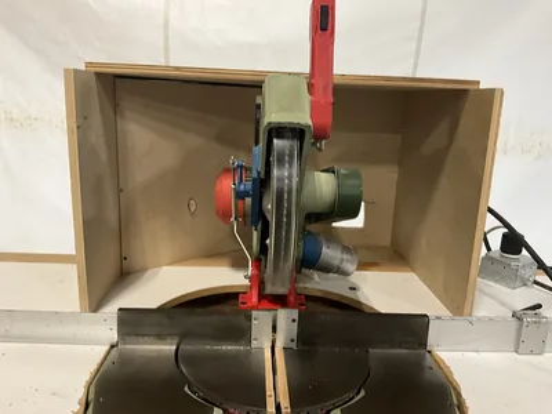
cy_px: 207
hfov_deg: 61.7
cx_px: 276
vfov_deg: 48.2
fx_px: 462
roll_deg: -3.2
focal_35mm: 29
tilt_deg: -13.6
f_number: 1.8
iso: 320
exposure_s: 1/58
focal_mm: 3
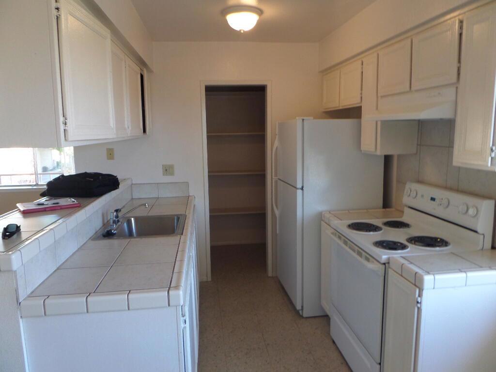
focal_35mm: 24
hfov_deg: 71.6
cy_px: 186
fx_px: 344
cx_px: 248
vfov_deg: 56.8
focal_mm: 4
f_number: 3.2
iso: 200
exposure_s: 1/30
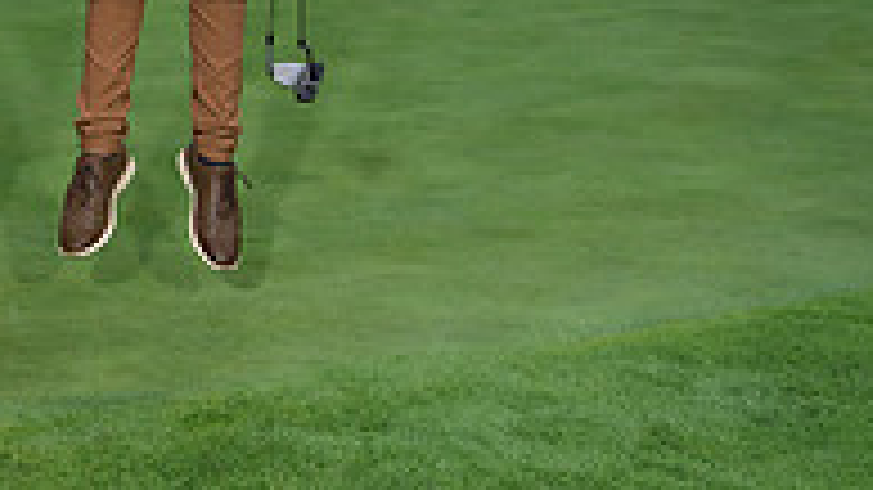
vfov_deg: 13.4
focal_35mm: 85
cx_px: -284
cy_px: -249
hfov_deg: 22.3
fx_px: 1967
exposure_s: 1/500
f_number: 5
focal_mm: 27.2
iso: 320
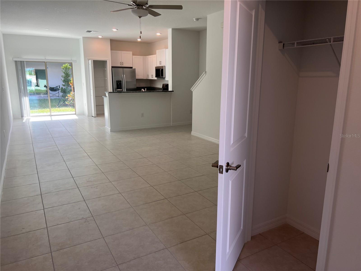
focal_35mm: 26
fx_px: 271
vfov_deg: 53.1
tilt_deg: -11.4
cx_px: 180
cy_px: 136
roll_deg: -0.3
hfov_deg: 67.3
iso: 32
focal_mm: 5.7
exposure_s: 1/133
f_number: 1.5
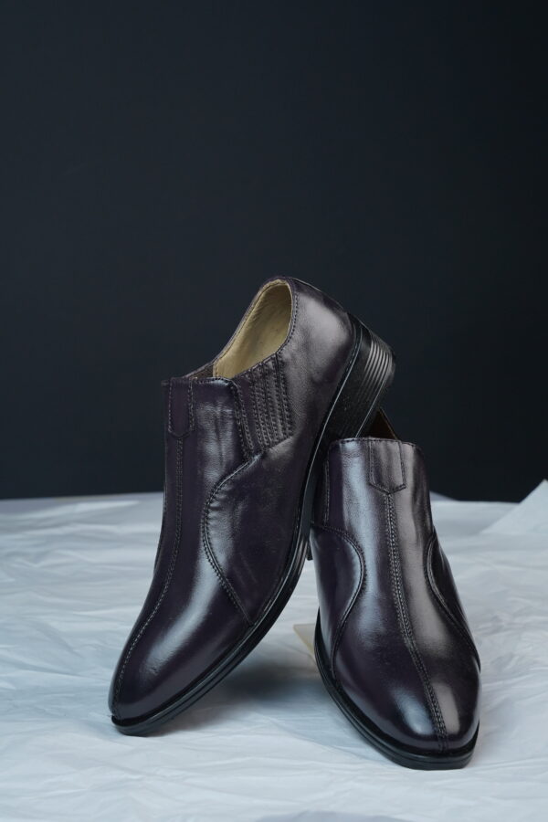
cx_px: 274
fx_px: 1598
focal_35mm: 70
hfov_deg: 19.5
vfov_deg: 28.8
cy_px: 411
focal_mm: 70
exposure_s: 1/100
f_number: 10
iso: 1000
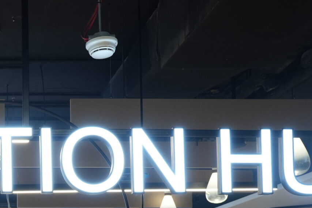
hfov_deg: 23.8
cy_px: 288
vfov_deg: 16.7
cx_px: -82
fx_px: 658
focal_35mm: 76
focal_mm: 25.3
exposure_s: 1/60
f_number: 4.5
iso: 1000
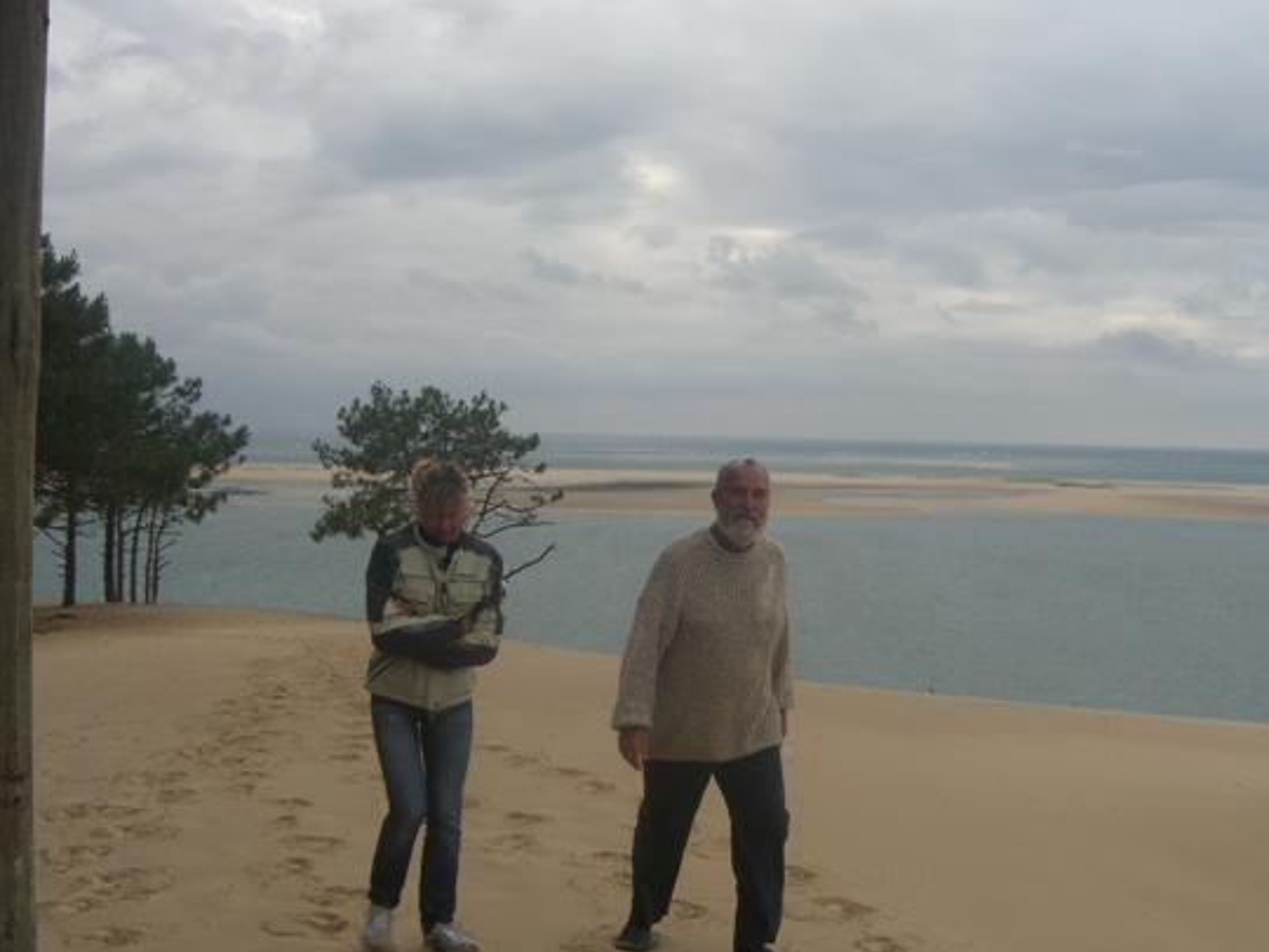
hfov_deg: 42.1
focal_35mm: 45
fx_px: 1650
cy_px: 545
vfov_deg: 32.1
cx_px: 597
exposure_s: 1/320
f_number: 4
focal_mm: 7.9
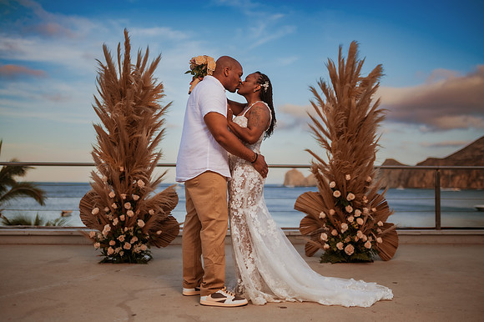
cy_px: 161
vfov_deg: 36.8
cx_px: 242
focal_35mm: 36
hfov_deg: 53.1
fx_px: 485
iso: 250
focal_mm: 35
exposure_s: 1/4000
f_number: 1.6
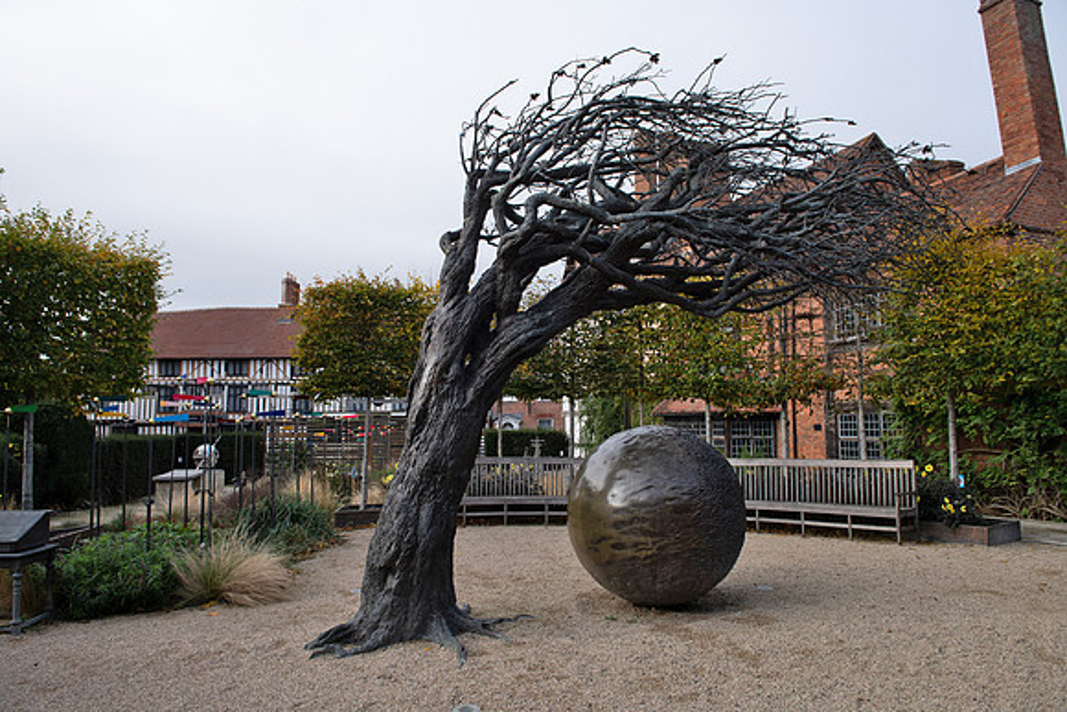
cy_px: 356
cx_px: 534
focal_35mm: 24
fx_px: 711
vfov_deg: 53.2
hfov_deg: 73.7
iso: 400
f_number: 5.6
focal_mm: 24
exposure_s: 1/500
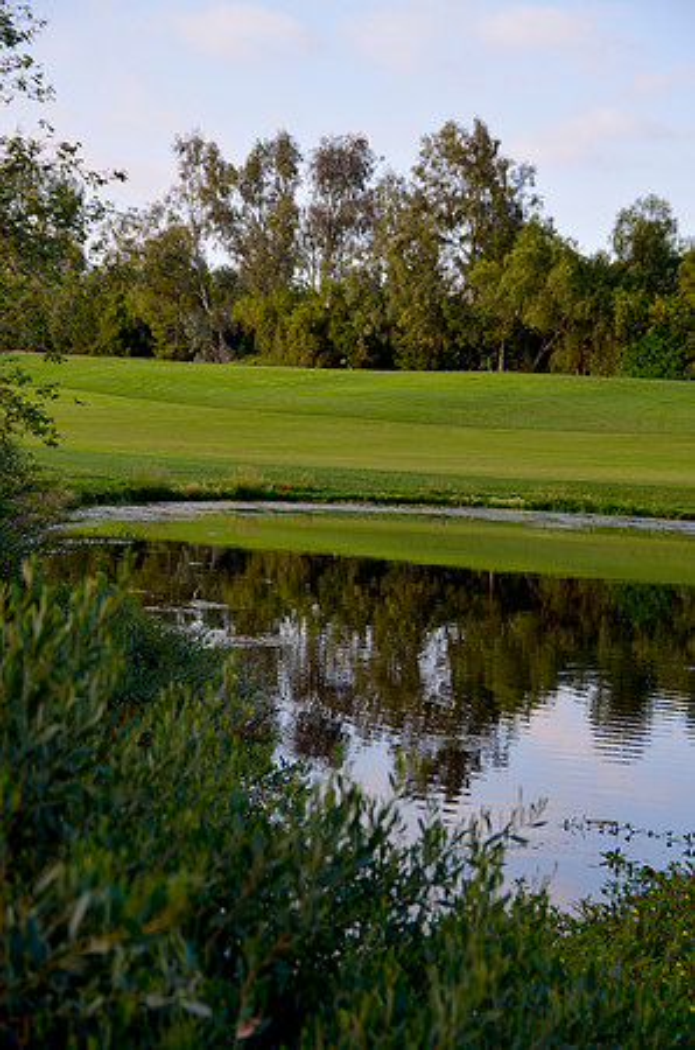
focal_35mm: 75
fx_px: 2182
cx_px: 348
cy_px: 525
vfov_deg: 27.0
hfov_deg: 18.1
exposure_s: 1/500
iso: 100
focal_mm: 50
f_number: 3.5
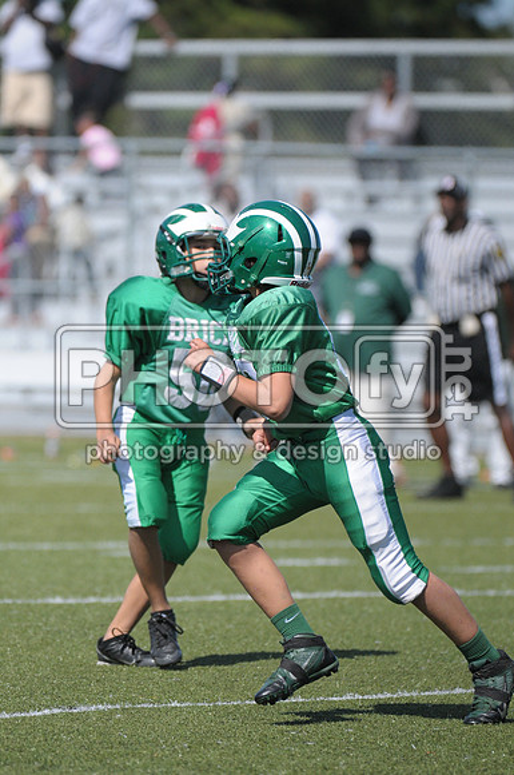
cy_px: 388
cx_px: 257
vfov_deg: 4.9
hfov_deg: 3.3
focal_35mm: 420
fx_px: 9021
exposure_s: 1/6400
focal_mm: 280
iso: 640
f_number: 4
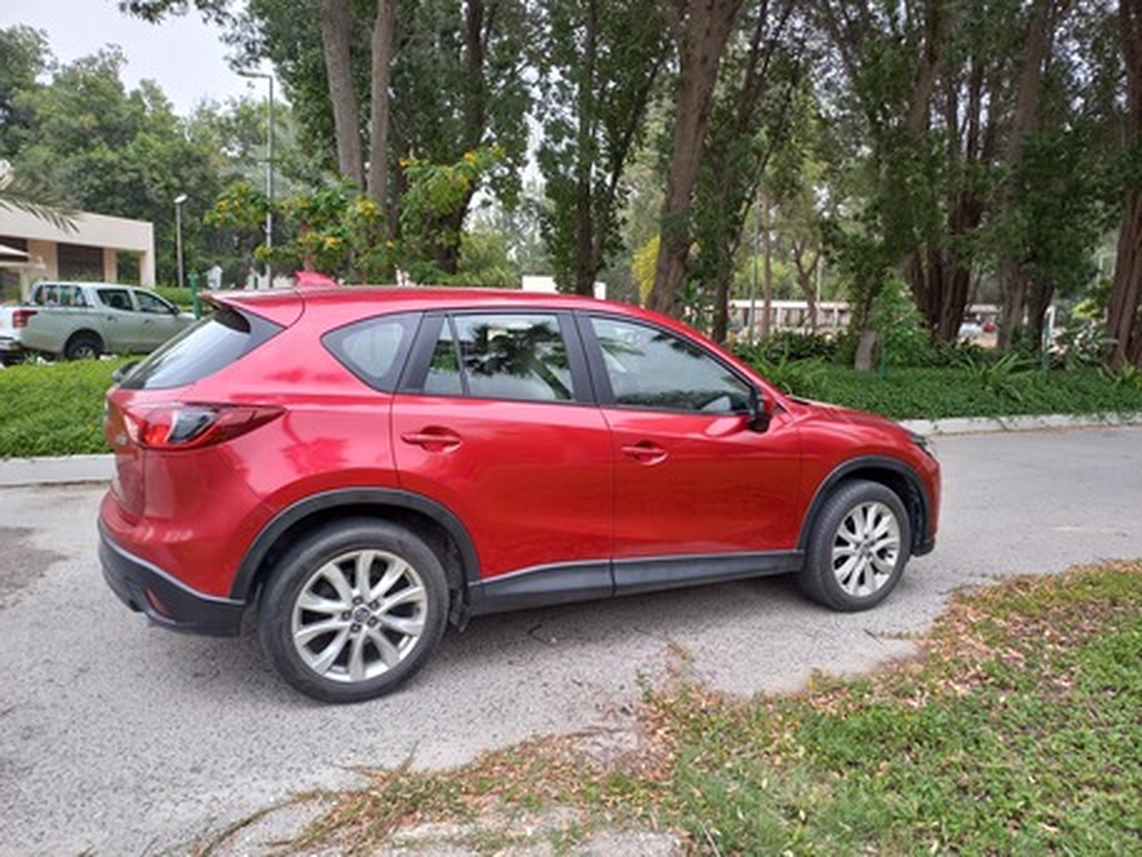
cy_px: 428
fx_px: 825
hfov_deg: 69.4
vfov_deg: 54.9
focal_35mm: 25
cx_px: 571
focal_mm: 4.65
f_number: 1.8
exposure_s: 1/50
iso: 80
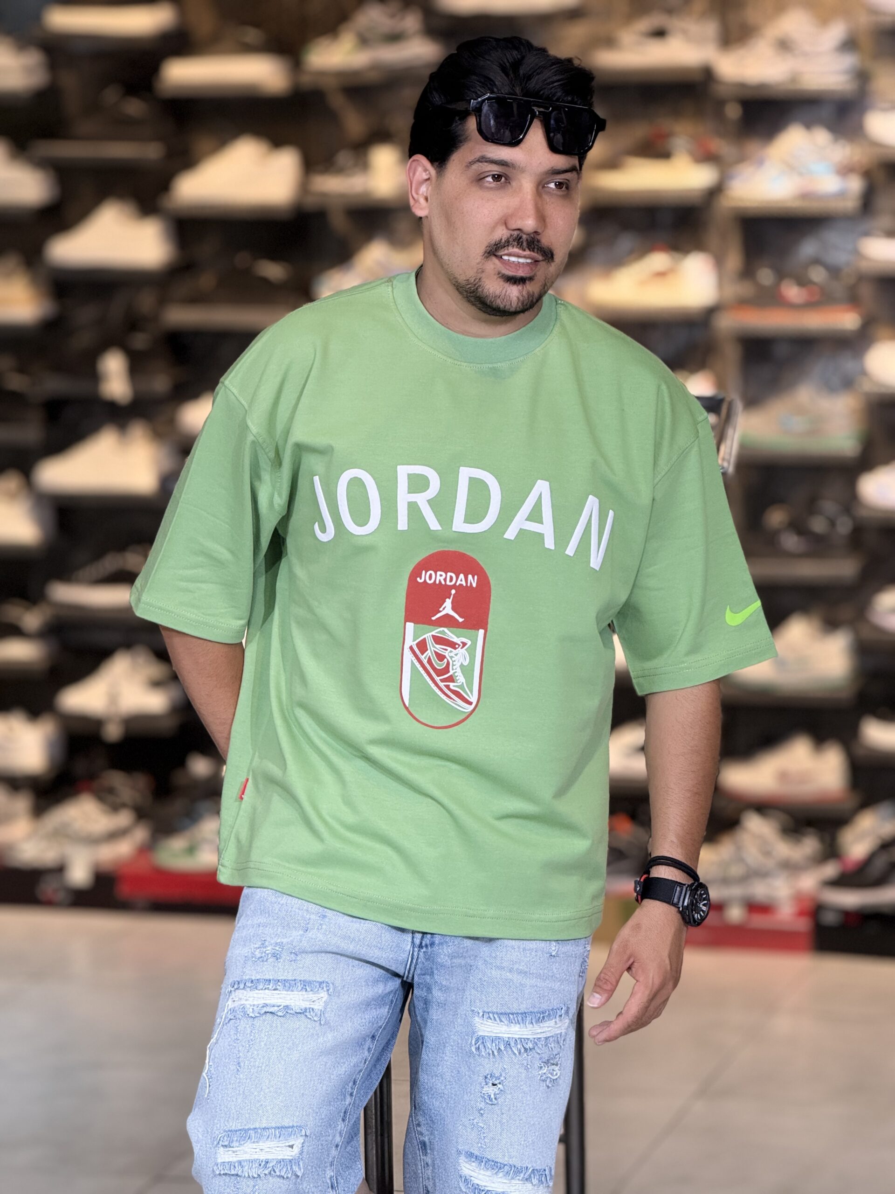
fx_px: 4137
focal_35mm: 120
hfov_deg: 12.3
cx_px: 448
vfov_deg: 16.4
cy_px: 597
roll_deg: +0.1
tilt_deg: -6.5
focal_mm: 15.66
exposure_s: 1/100
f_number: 2.8
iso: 160
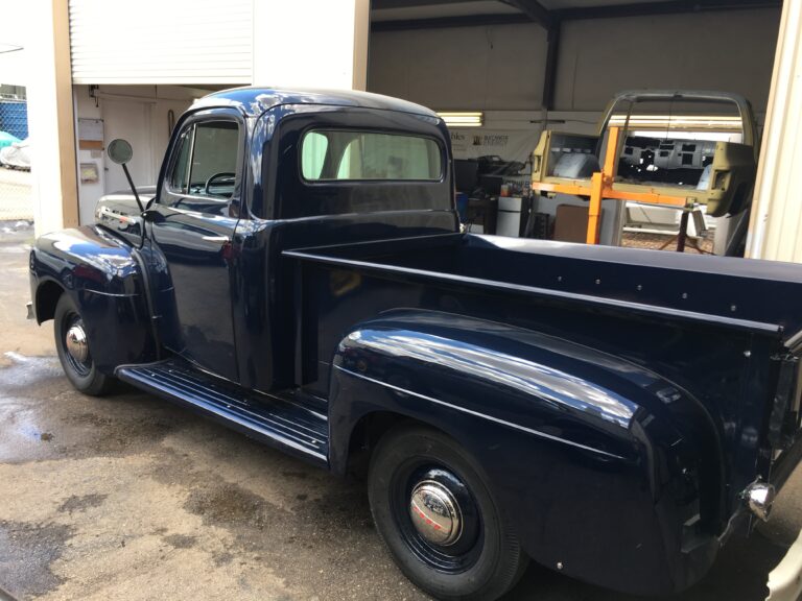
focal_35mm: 29
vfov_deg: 48.2
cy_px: 300
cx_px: 401
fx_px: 672
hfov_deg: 61.7
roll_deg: -0.9
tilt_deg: -11.1
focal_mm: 4.15
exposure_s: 1/120
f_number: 2.2
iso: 25
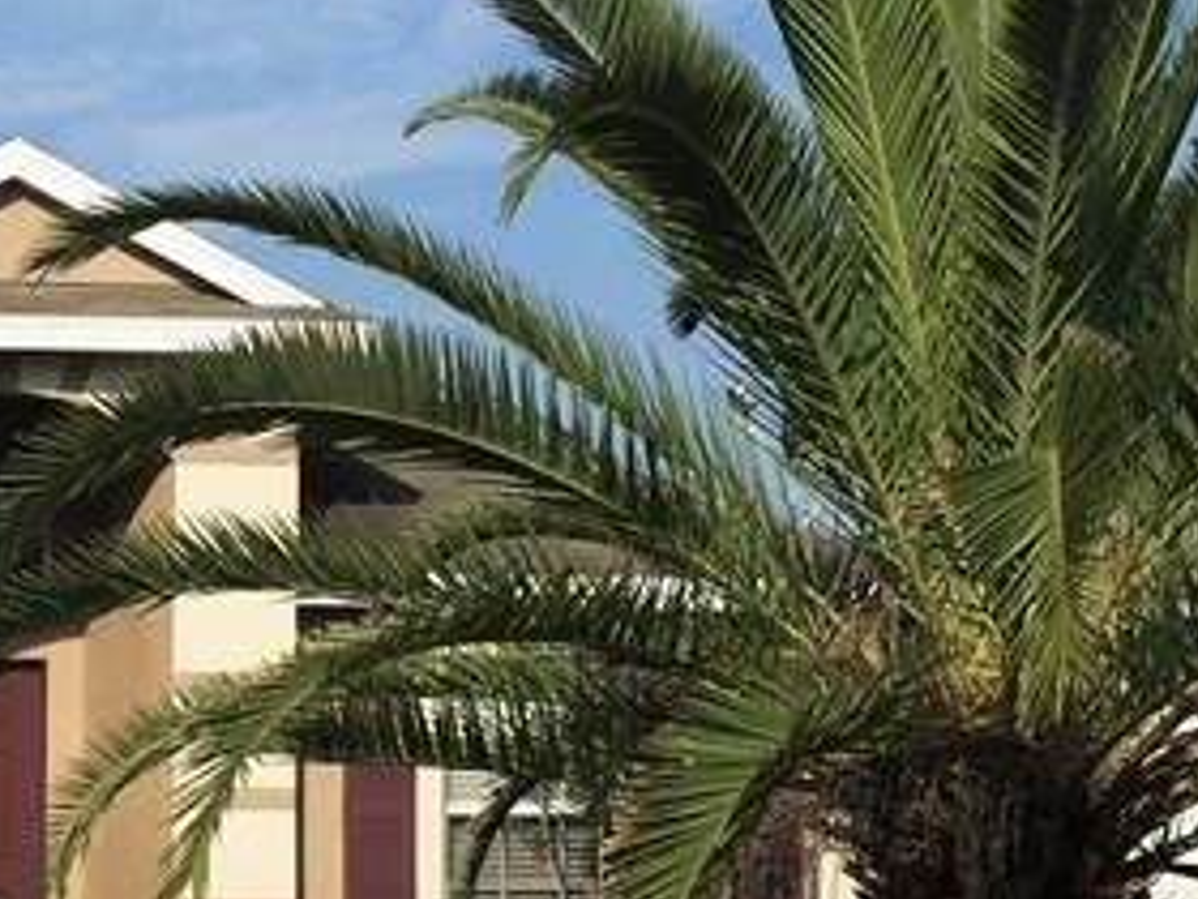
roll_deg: -0.4
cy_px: 711
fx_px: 3668
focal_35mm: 106
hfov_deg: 17.6
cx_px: -287
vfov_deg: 13.9
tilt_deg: +1.8
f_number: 2.2
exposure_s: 1/3968
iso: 32
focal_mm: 4.15
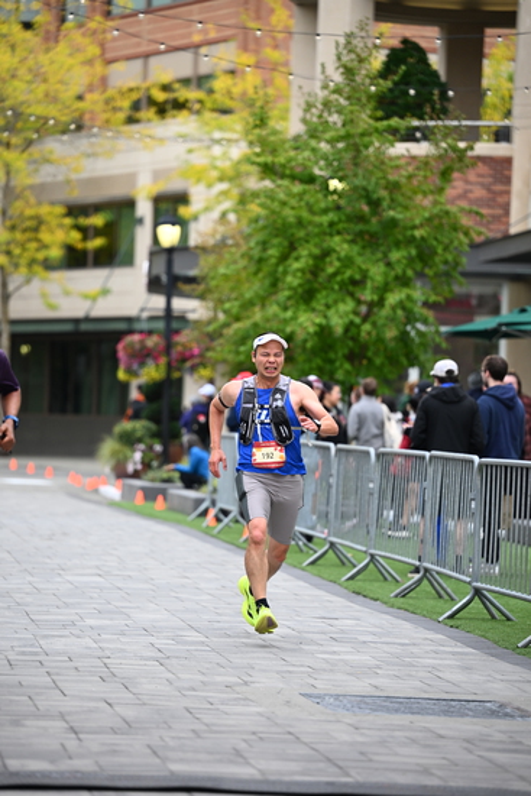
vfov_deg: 14.6
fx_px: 3095
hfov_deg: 9.8
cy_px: 398
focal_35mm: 140
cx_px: 266
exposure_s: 1/2000
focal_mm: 140
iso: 640
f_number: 2.8
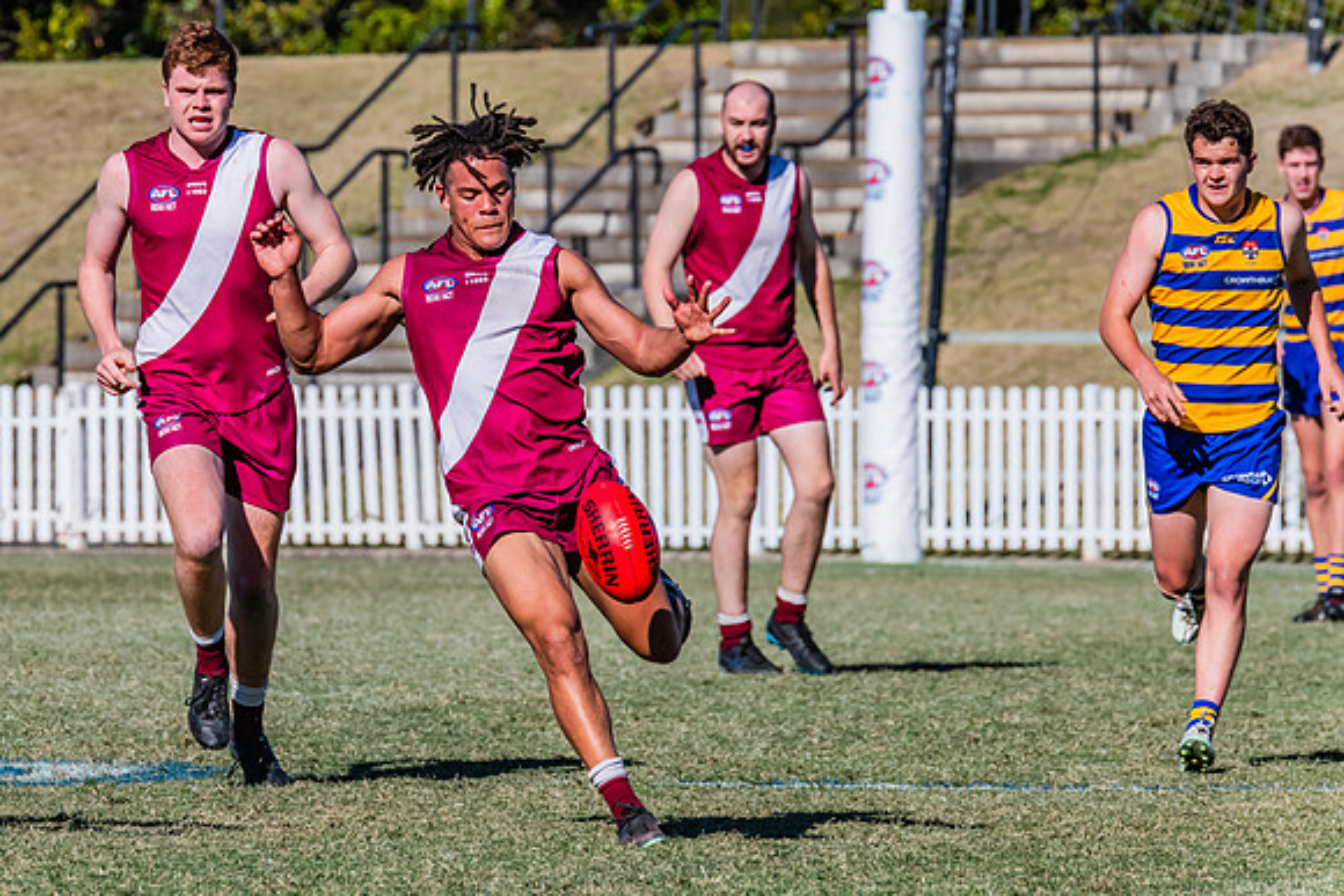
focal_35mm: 543
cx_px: 481
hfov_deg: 3.8
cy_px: 350
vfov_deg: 2.5
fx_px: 20258
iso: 800
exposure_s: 1/1600
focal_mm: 420
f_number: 13
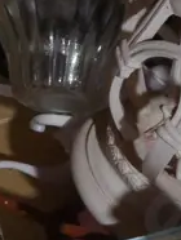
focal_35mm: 286
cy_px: 14
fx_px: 1989
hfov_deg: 5.1
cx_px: 329
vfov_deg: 6.9
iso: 1000
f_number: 5.3
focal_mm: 26
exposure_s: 1/60
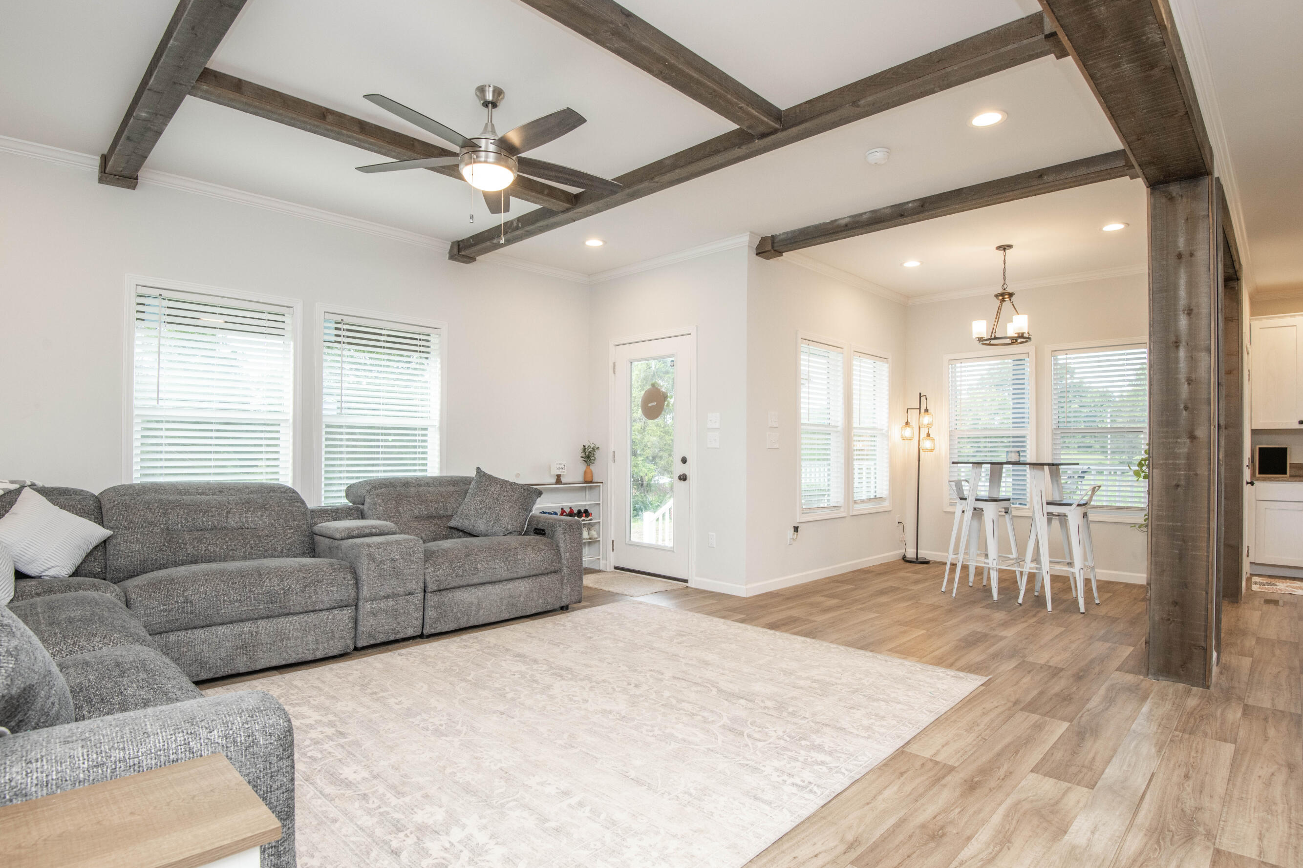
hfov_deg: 90.0
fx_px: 651
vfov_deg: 67.4
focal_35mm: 18
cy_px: 448
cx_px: 635
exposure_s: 1/60
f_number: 9
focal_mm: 16
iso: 400
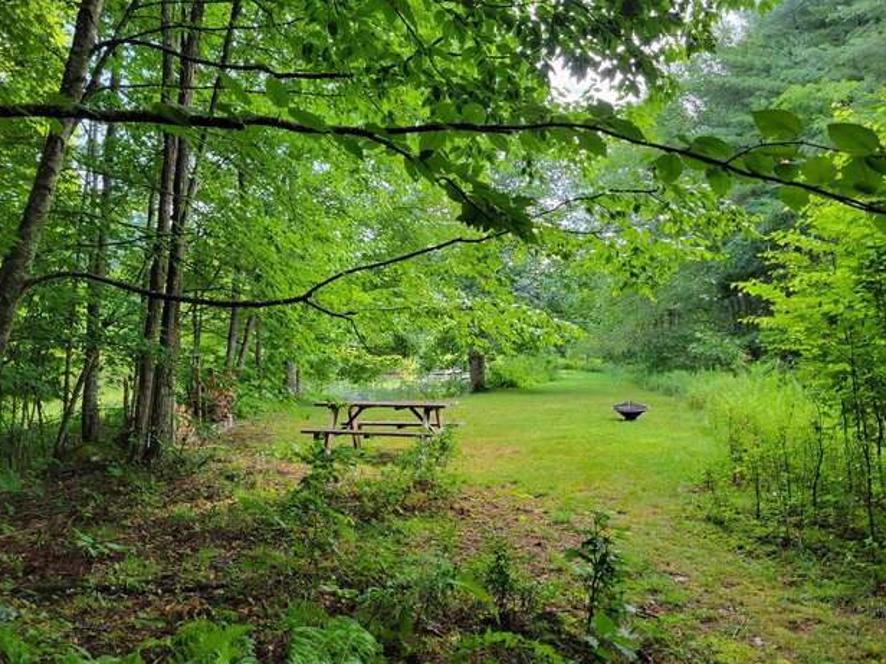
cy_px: 321
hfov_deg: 65.3
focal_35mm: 27
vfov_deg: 51.3
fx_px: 691
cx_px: 427
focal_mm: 5.4
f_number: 1.8
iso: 64
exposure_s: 1/120
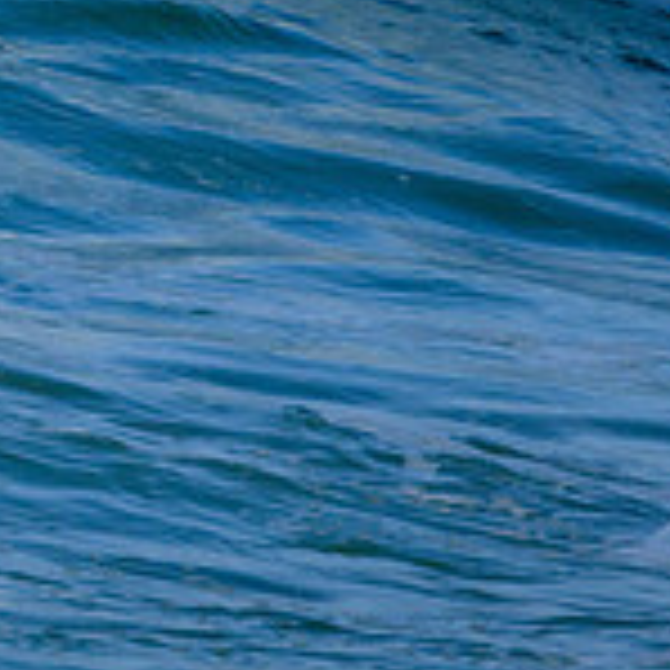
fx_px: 58008
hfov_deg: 0.7
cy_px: -137
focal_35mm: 2649
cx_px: -477
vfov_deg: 0.7
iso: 720
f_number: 11
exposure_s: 1/2000
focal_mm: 800
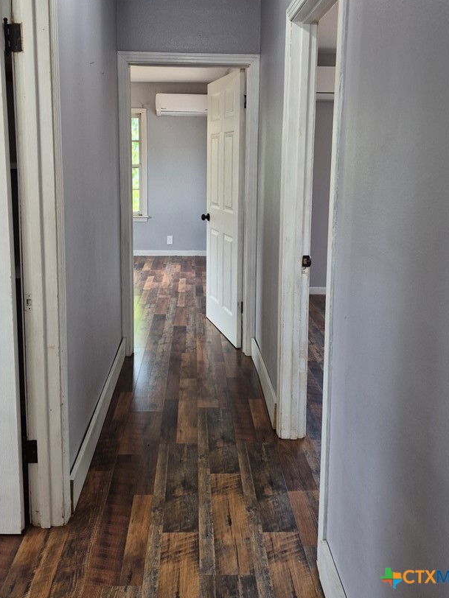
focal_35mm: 29
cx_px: 203
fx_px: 502
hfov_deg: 48.2
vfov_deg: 60.9
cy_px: 226
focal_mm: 5.4
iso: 250
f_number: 1.8
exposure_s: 1/120
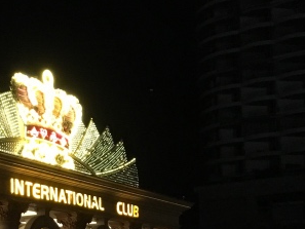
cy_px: 205
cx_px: 97
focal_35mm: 78
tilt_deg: +7.8
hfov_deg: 24.9
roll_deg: +1.8
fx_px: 688
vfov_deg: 18.6
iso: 640
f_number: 2.2
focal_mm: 4.15
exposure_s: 1/17
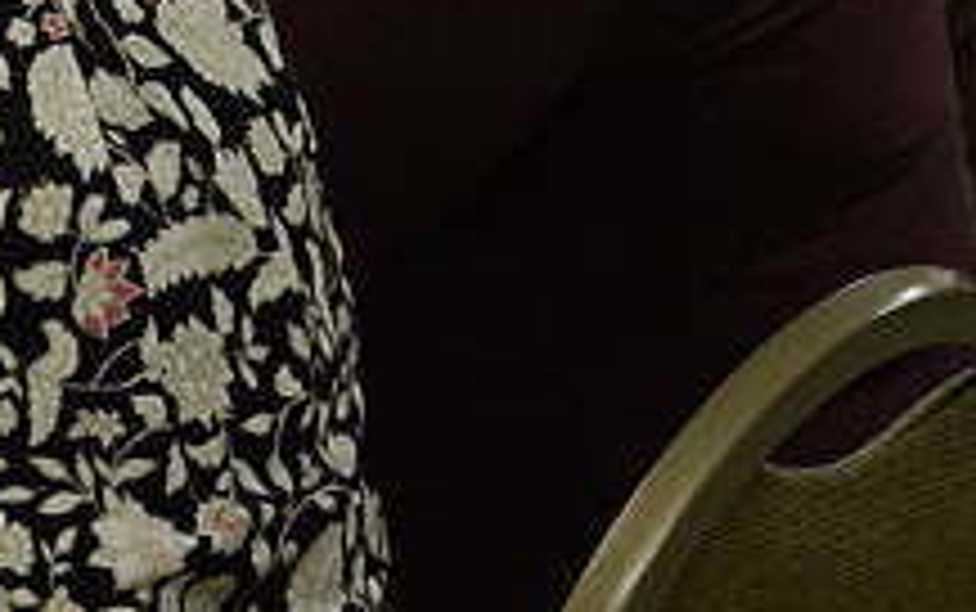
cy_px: -468
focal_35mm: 473
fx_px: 12591
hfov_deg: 4.4
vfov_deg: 2.8
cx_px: 729
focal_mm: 42
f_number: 7.1
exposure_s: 1/25
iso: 400
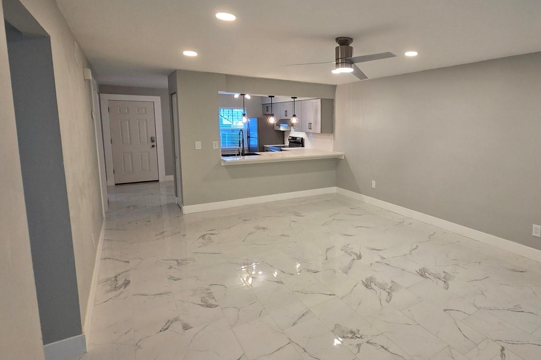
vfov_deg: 64.3
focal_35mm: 19
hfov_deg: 84.6
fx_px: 285
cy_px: 158
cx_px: 349
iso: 100
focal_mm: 2.2
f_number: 2.2
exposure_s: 1/60
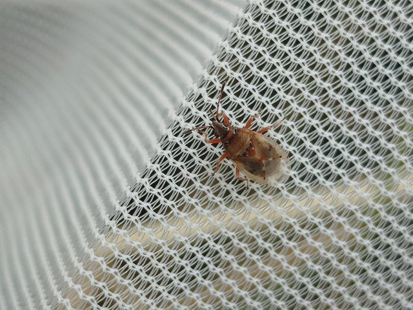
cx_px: 206
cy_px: 155
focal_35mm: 48
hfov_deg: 39.7
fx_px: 573
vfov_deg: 30.3
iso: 50
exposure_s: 1/148
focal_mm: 5.31
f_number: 1.7
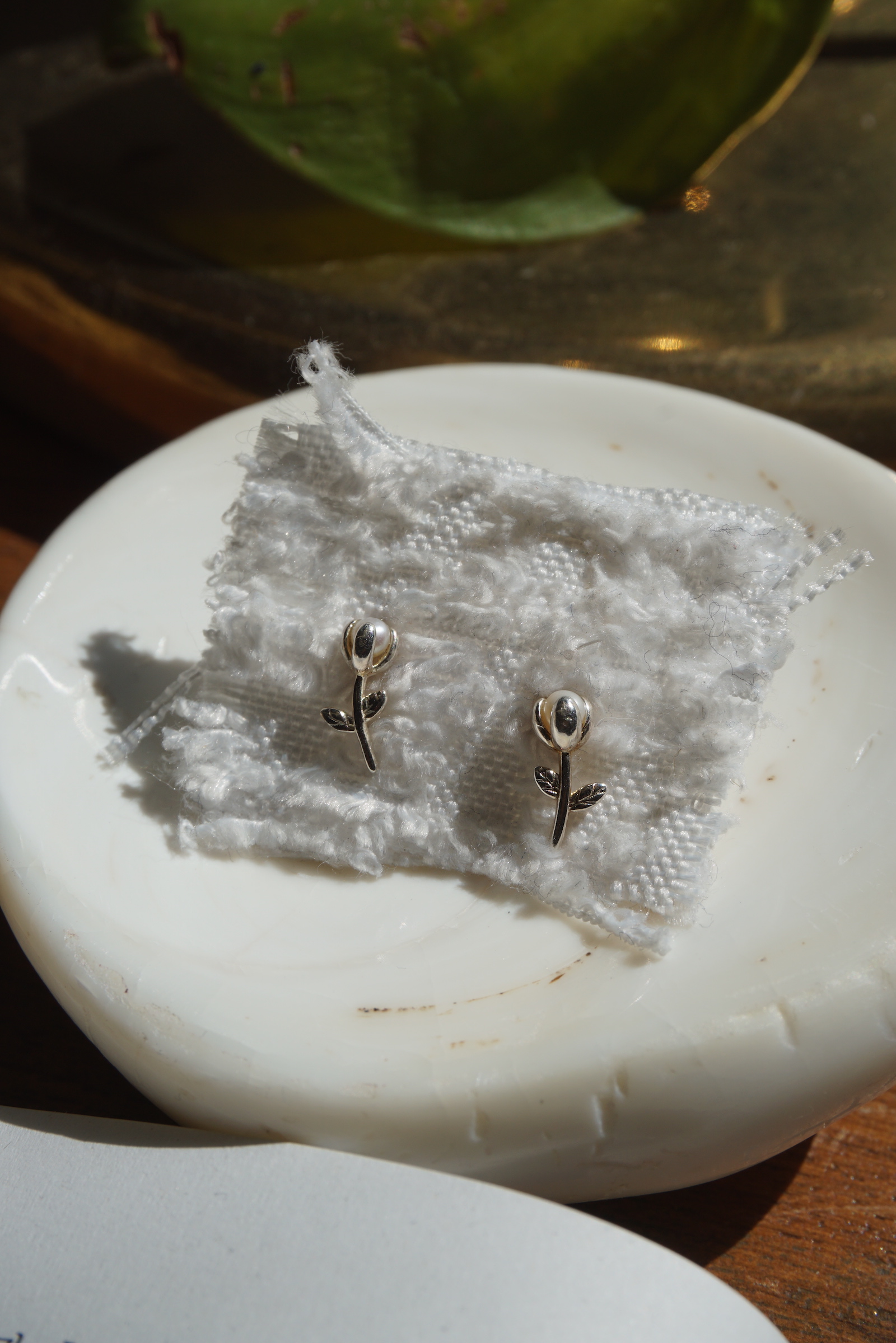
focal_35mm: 57
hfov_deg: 23.8
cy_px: 672
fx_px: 2128
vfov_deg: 35.1
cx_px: 448
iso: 100
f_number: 9
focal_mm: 38
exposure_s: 1/400
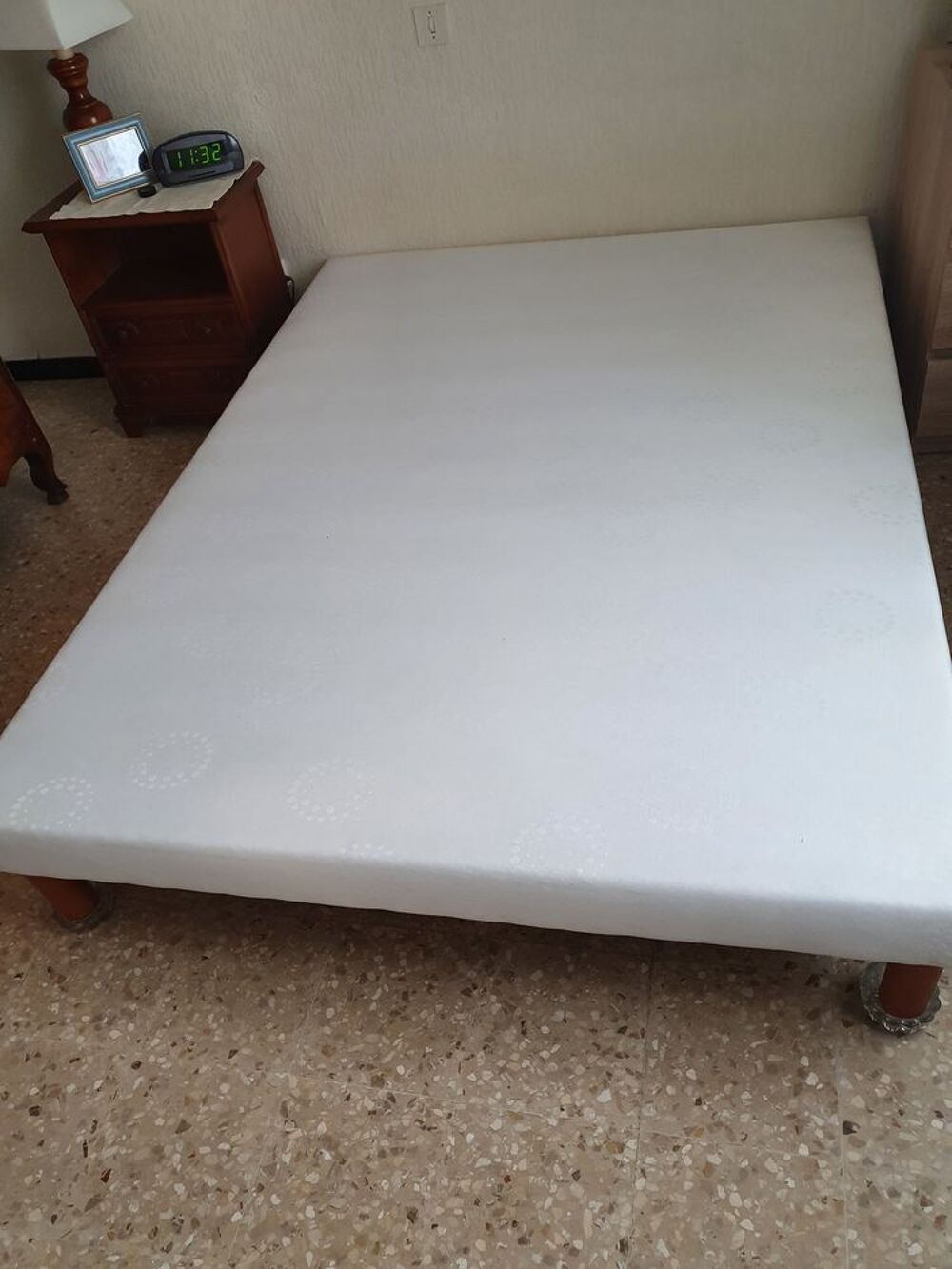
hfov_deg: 53.1
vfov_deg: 67.3
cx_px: 476
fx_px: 953
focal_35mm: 26
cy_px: 634
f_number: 1.5
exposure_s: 1/50
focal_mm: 4.32
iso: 200
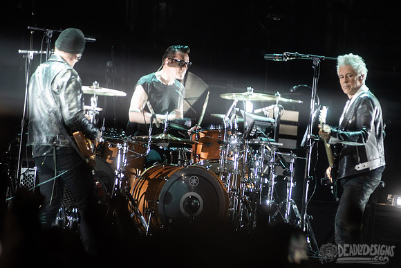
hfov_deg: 7.4
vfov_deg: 4.9
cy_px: 114
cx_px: 279
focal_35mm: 278
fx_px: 3096
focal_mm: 200
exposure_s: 1/400
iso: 2000
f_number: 2.8
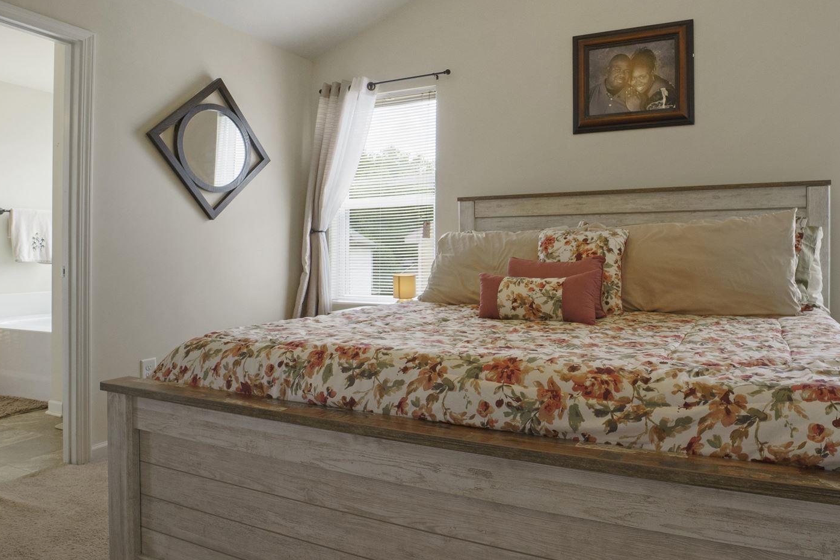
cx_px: 512
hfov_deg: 77.5
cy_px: 264
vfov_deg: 57.2
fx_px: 514
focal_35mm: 22
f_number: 9
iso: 200
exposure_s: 1/30
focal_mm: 10
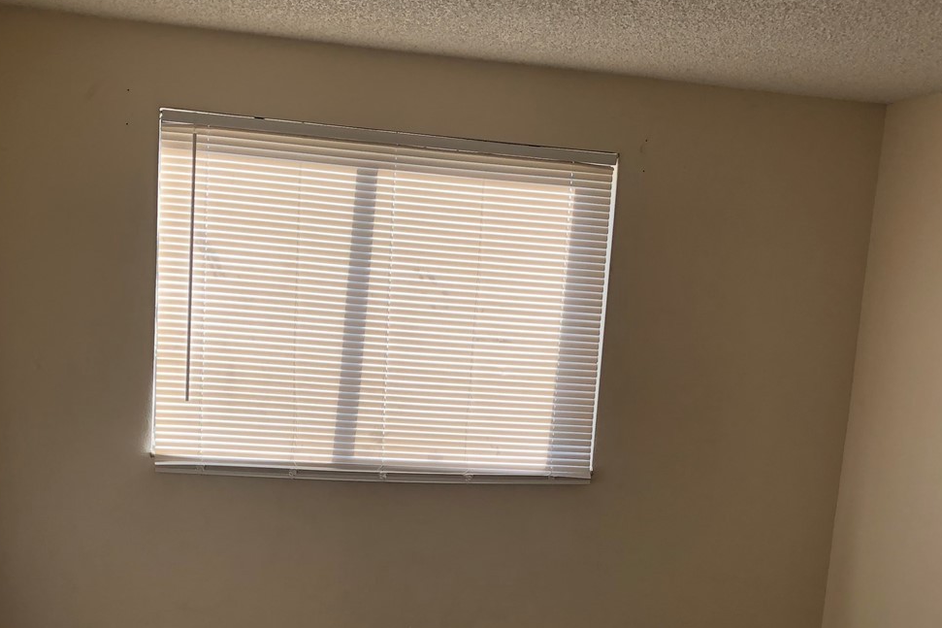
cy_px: 507
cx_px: 467
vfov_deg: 27.5
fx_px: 1256
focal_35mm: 48
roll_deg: -4.1
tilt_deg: -8.9
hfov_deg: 41.1
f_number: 1.8
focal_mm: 3.99
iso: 20
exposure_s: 1/267
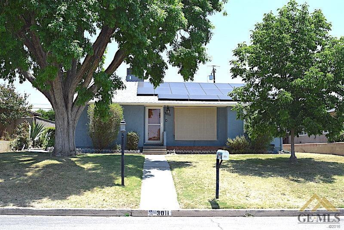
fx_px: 344
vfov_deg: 36.9
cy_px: 115
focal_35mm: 36
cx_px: 172
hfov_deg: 53.1
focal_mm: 24
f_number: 10
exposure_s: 1/400
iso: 200
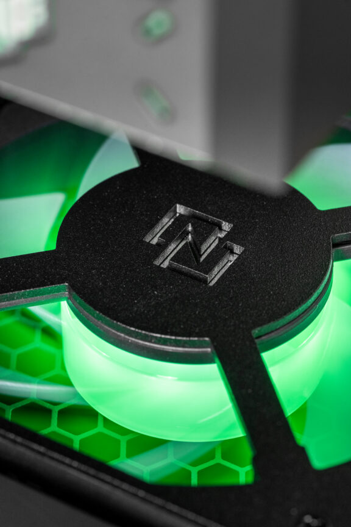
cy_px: 264
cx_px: 176
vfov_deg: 19.5
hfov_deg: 13.0
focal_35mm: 105
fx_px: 1536
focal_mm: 105
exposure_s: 1/125
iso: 800
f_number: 14
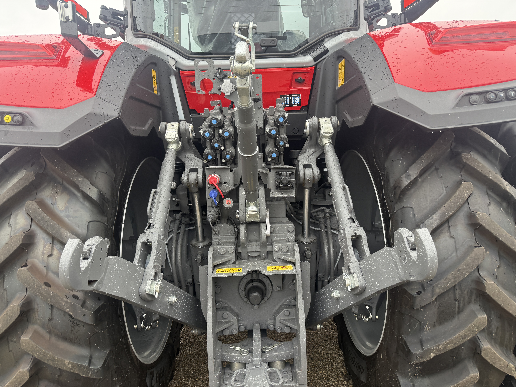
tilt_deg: -9.1
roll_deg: +2.4
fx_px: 358
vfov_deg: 56.8
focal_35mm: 24
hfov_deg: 71.6
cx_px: 258
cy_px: 194
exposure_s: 1/176
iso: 125
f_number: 1.78
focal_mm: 6.76
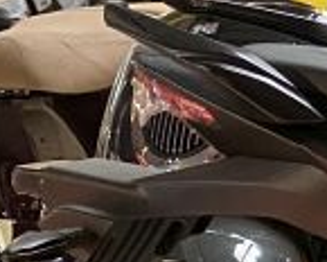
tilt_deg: -11.4
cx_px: 1146
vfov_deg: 8.3
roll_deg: -0.1
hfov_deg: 8.0
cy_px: 277
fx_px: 1790
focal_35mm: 185
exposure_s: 1/50
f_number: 1.8
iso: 320
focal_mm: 4.25
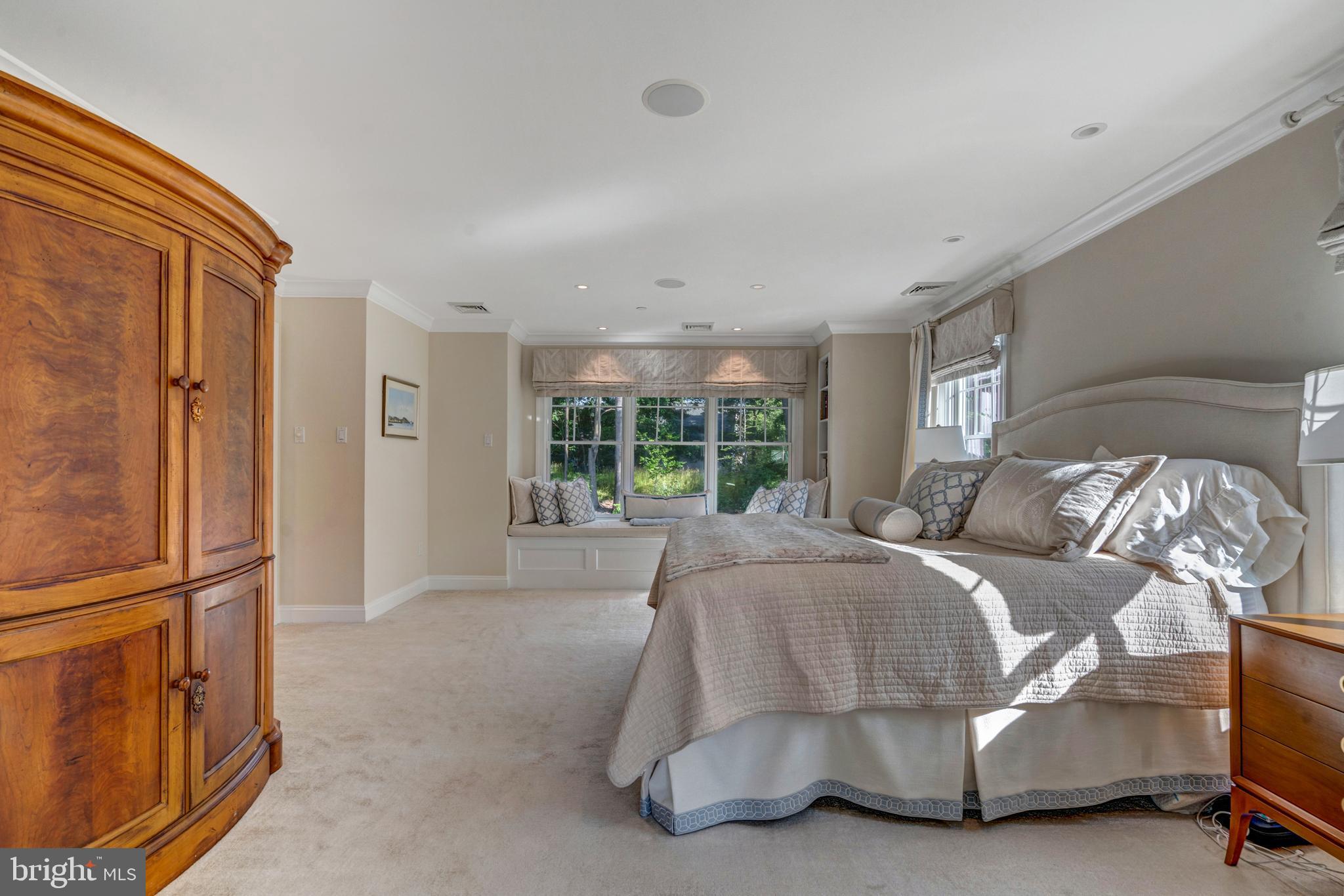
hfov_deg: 96.7
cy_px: 448
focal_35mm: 16
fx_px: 597
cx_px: 672
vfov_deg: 73.8
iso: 250
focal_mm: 16
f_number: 9
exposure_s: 1/40
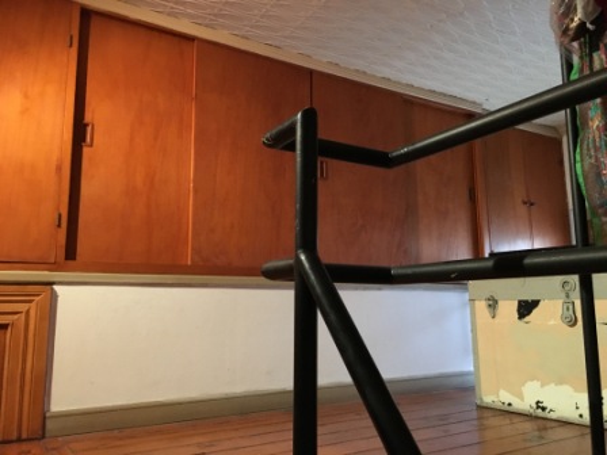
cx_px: 304
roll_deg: +0.4
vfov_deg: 48.2
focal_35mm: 29
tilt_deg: +7.2
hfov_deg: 61.7
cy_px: 228
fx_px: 509
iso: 500
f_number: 2.2
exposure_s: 1/17
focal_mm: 4.15
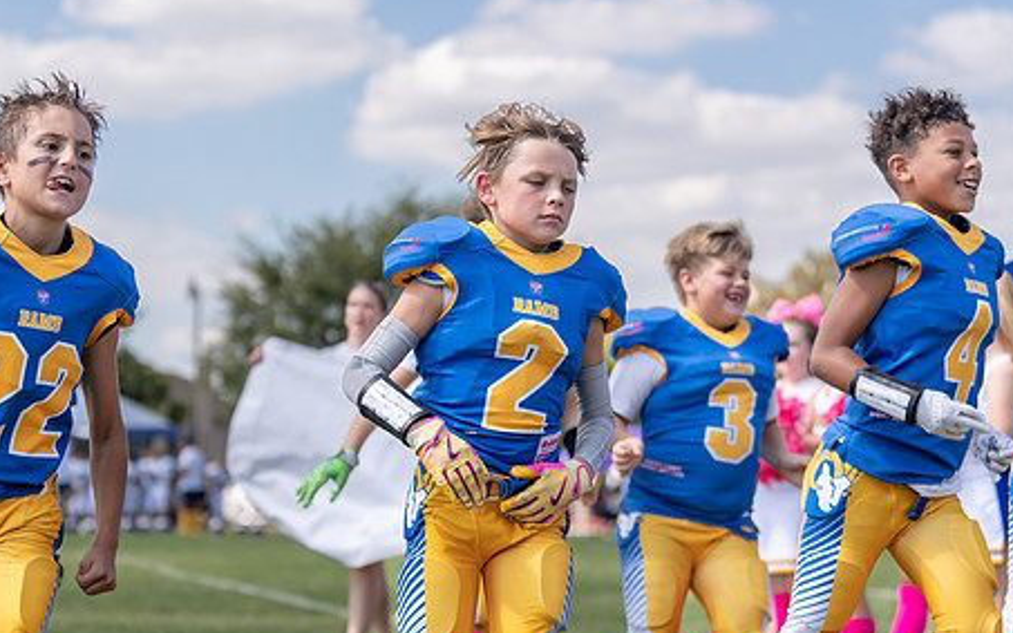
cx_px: 461
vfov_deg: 12.3
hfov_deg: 19.6
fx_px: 2926
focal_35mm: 106
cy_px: 450
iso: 160
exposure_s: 1/2000
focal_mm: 70
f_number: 2.8
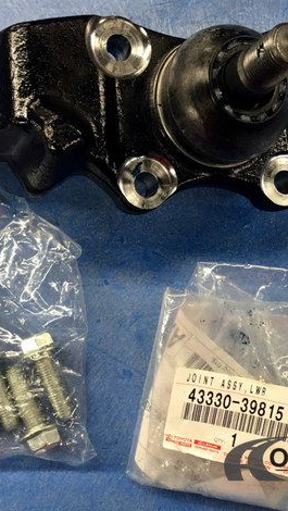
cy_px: 259
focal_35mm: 43
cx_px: 150
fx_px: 583
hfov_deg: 27.8
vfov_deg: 47.3
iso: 80
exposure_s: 1/30
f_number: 2.2
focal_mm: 4.15
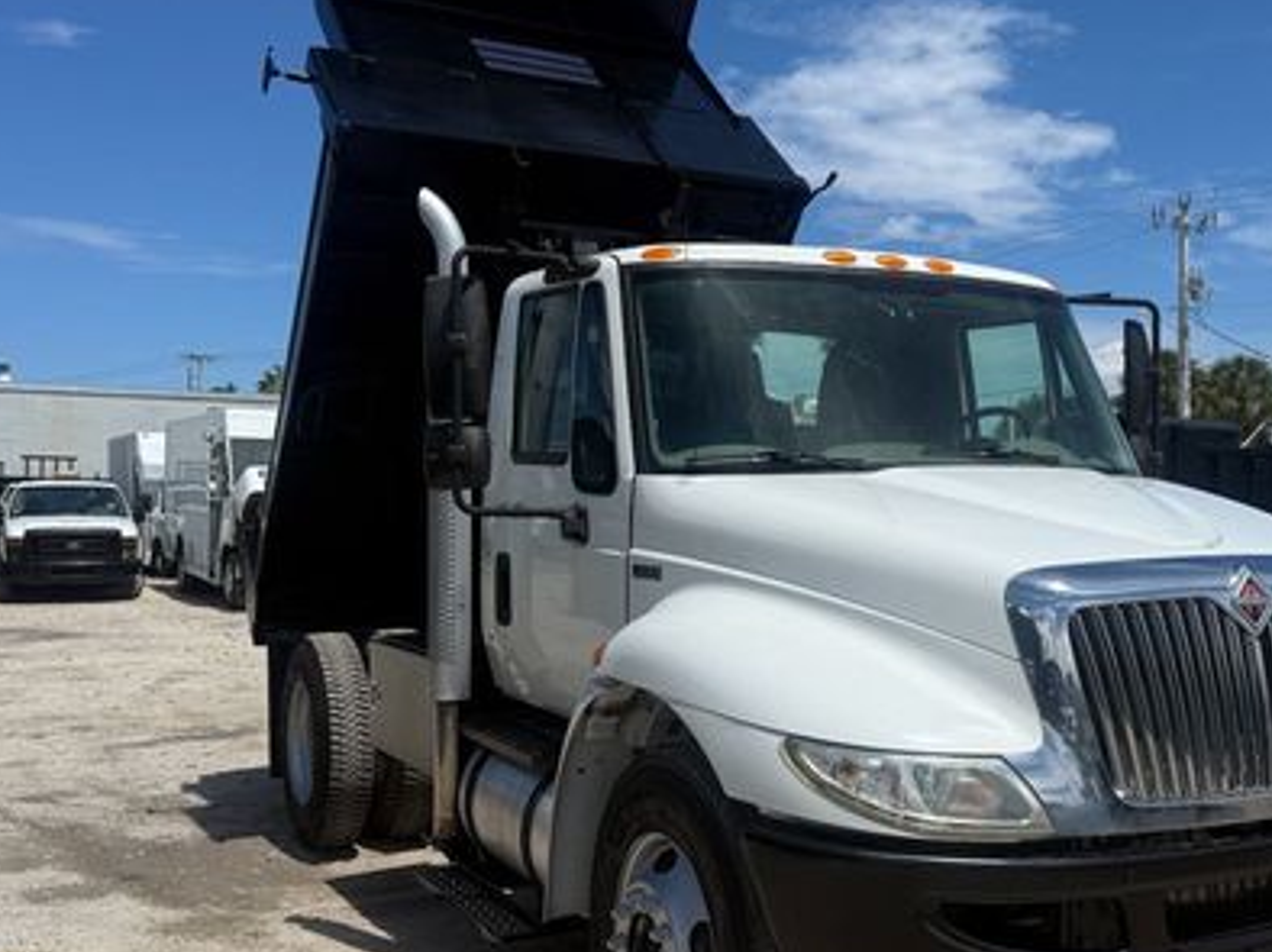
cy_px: 471
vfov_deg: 36.8
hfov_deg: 47.6
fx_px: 1432
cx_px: 775
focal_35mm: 39
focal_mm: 6.76
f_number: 1.78
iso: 80
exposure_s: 1/8130
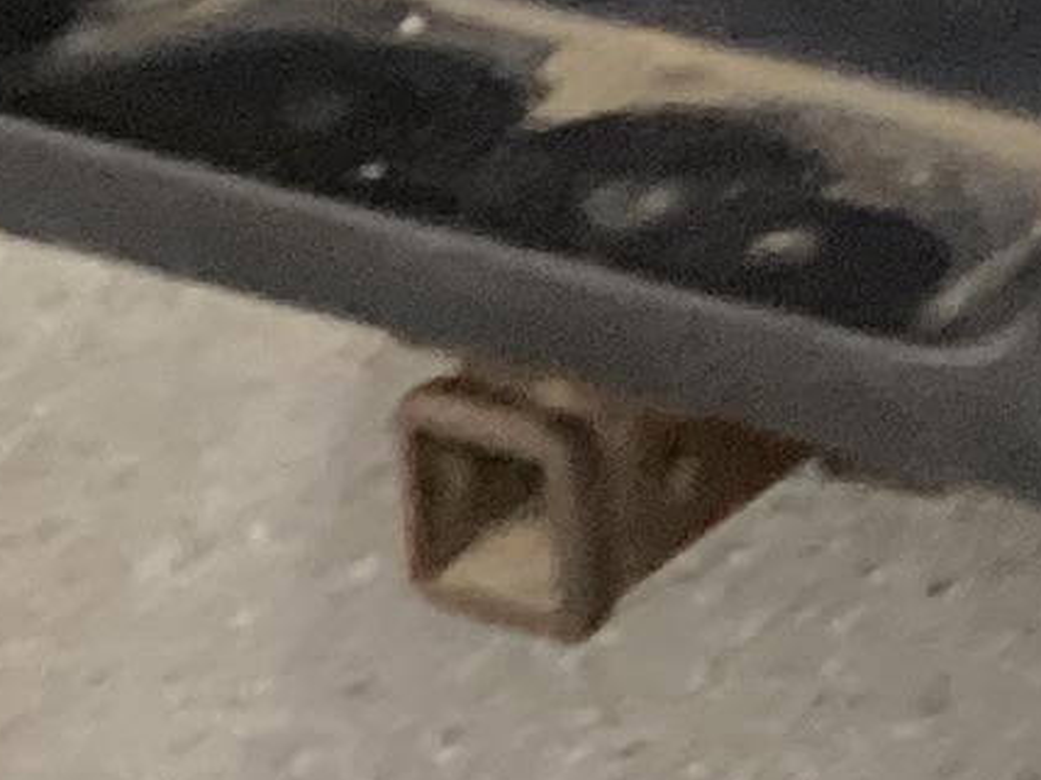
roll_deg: +1.9
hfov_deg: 7.9
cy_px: -1704
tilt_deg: -15.8
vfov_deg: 5.8
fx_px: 7125
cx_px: 2304
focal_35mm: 237
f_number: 2.4
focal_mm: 3.3
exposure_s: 1/33
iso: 320
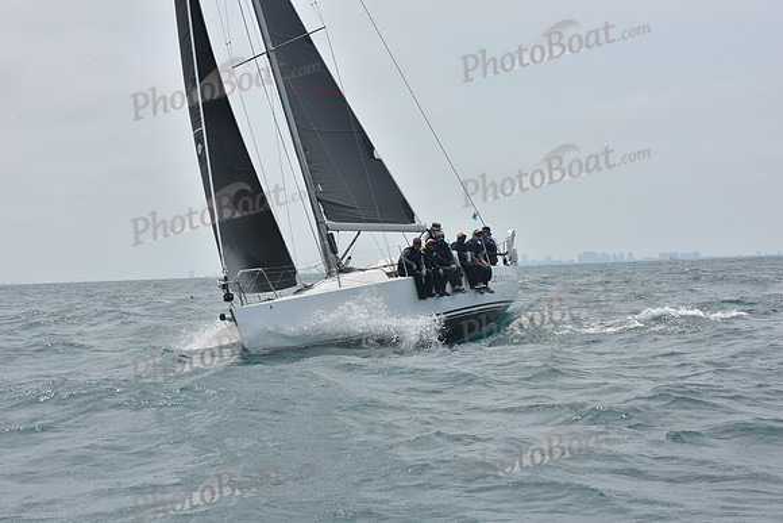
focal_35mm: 90
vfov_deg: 15.2
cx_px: 392
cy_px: 262
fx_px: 1958
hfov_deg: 22.6
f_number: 11
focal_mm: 90
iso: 250
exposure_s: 1/800
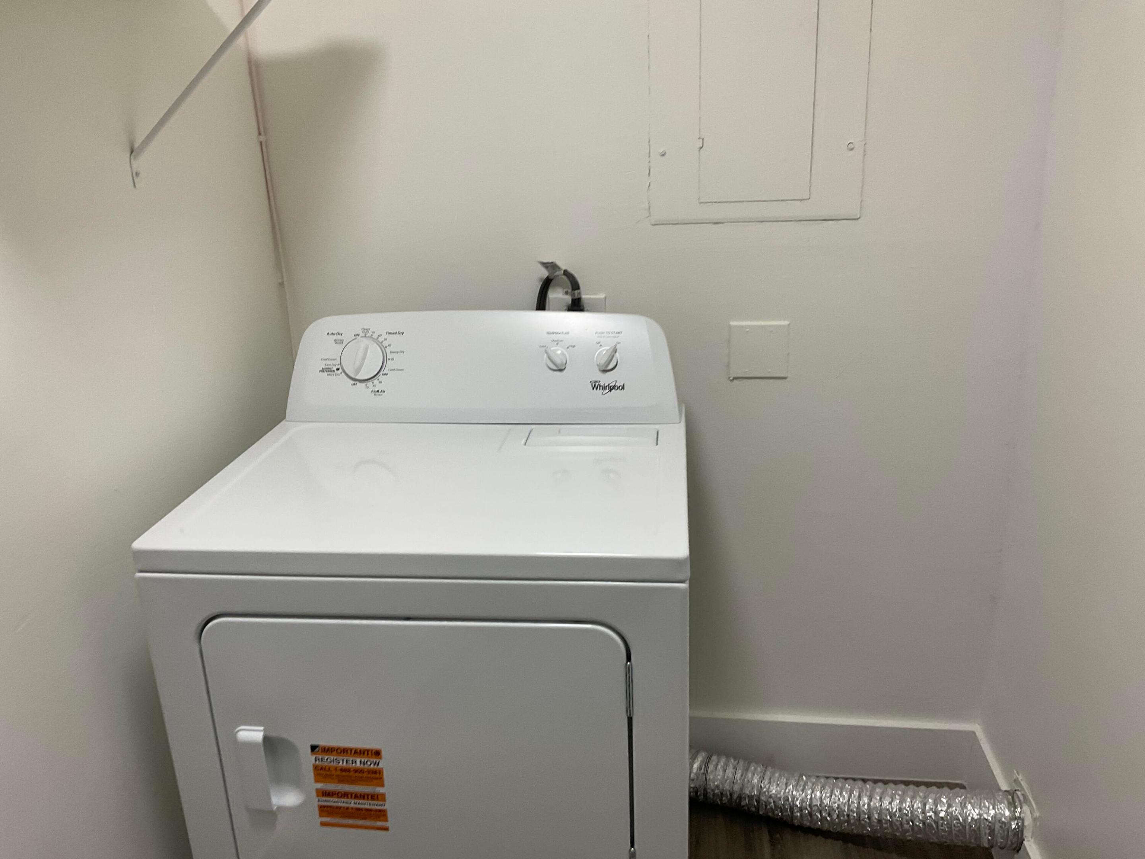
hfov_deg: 61.7
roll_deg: +3.8
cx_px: 572
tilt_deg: -19.3
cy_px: 430
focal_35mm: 29
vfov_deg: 48.2
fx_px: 959
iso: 50
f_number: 1.8
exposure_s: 1/120
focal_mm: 3
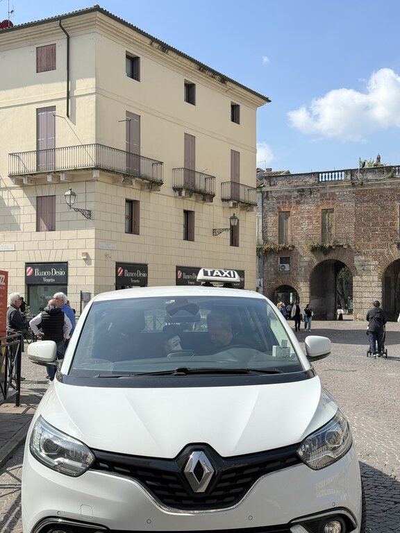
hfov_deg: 30.3
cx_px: 200
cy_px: 266
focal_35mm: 48
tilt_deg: +2.2
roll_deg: -0.7
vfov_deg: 39.7
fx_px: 740
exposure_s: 1/5208
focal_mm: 6.76
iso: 64
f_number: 1.78
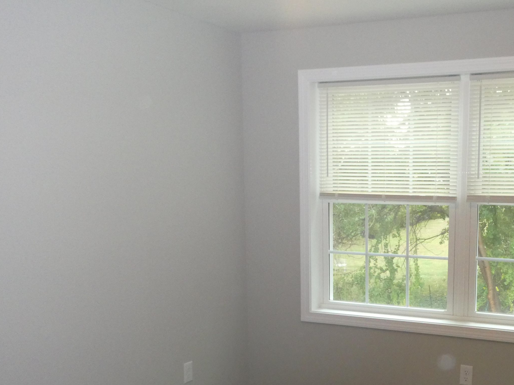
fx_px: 624
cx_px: 380
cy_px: 276
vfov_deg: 33.8
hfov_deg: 43.5
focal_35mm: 42
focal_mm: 5
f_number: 3.5
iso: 500
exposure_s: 1/60
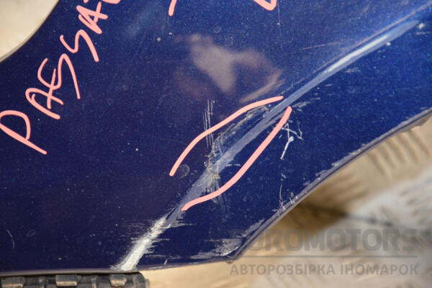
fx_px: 1890
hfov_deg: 13.0
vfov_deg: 8.7
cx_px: 216
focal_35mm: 158
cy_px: 144
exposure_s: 1/60
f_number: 5.6
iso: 800
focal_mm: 105
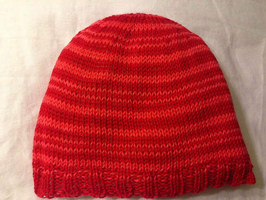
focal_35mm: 33
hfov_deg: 55.4
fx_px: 254
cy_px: 100
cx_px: 133
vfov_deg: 42.9
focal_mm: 4.12
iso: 125
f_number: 2.4
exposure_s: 1/20
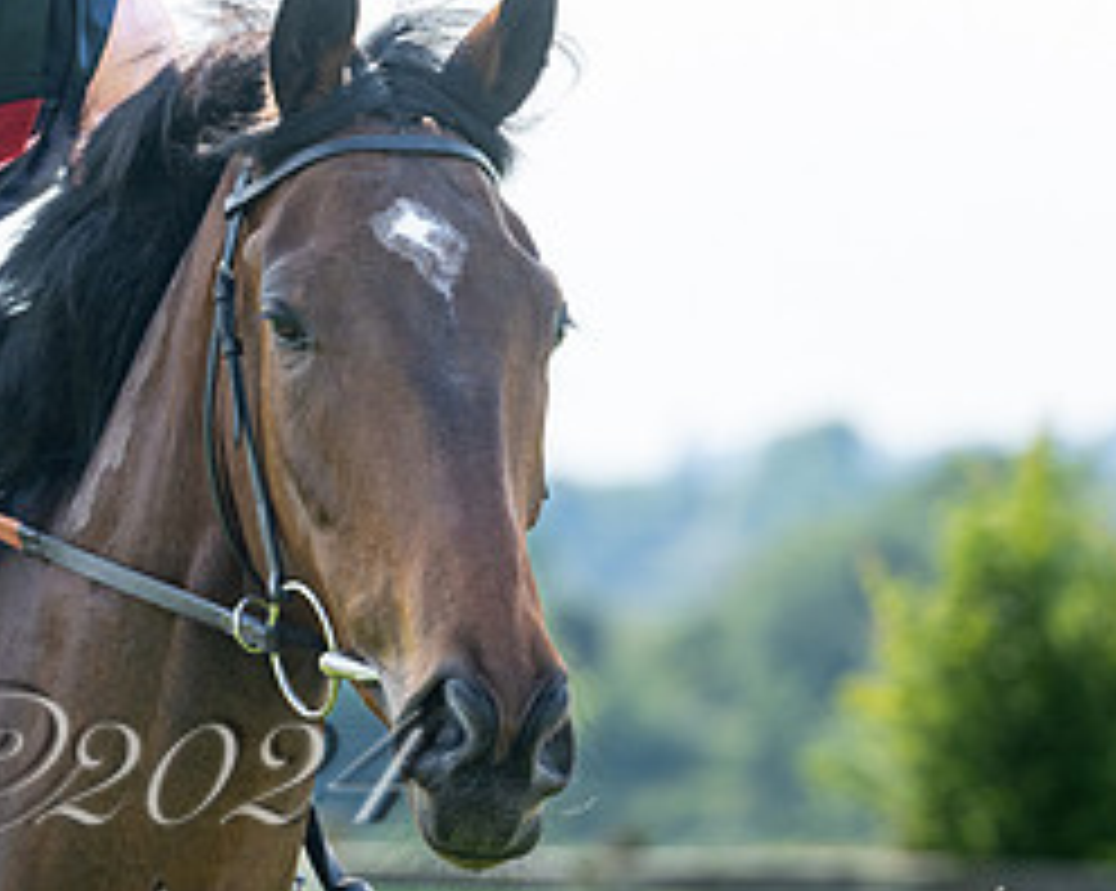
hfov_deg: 3.3
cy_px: 416
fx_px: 19472
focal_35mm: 590
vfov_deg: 2.6
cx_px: 292
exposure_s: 1/640
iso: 200
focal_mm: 200
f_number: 5
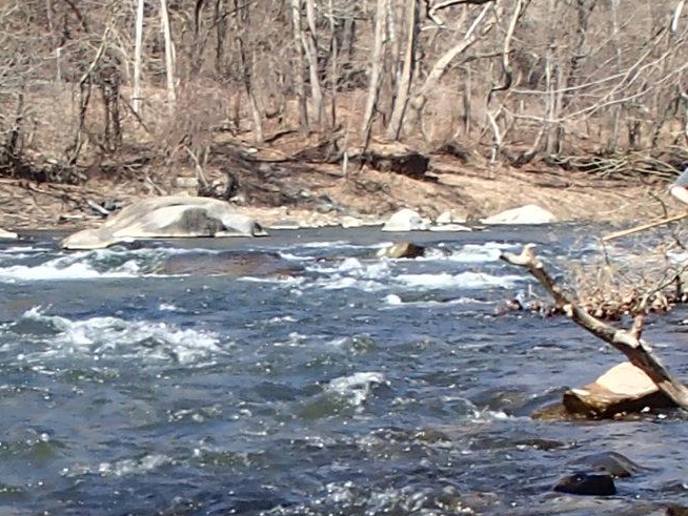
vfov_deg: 10.8
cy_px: 417
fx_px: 2724
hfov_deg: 14.4
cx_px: 231
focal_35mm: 137
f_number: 3.9
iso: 100
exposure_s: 1/400
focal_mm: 5
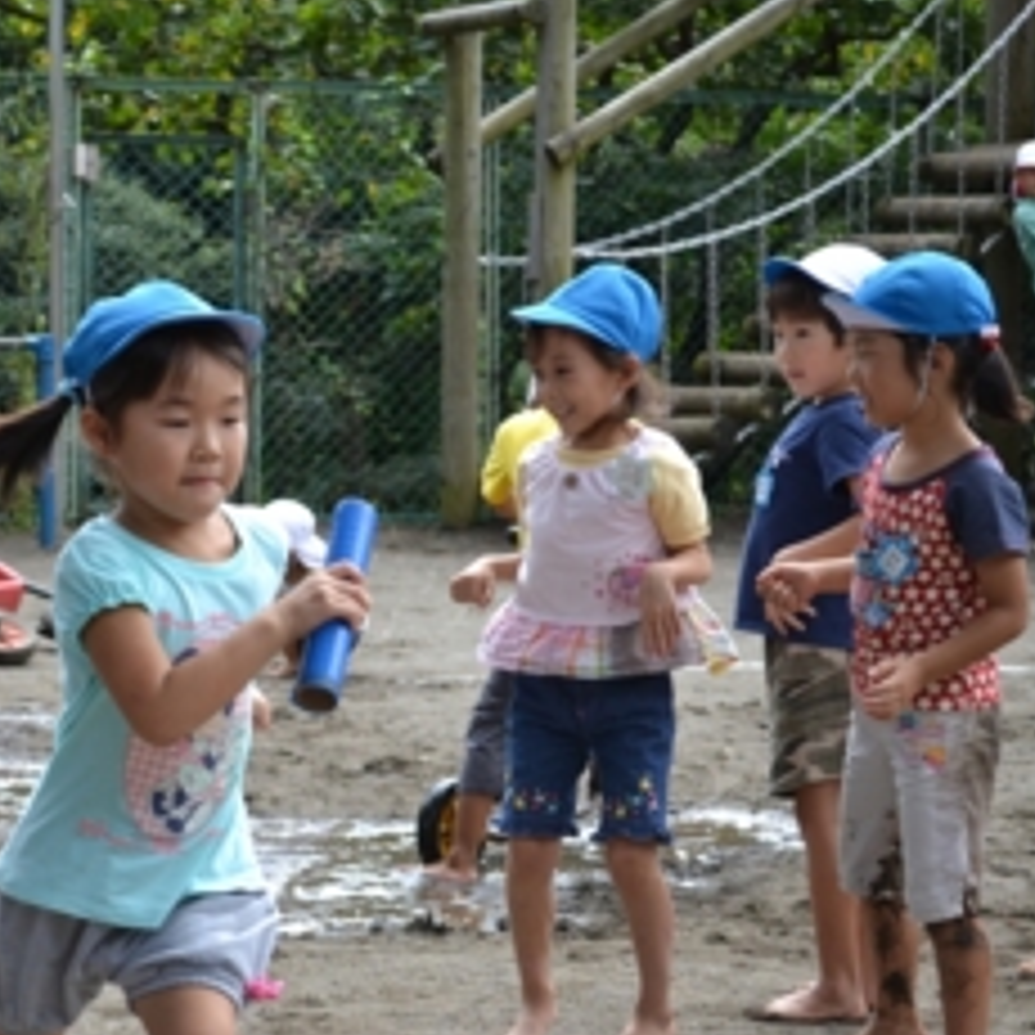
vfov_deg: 14.3
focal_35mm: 122
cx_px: 162
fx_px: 4118
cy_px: 583
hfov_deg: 14.2
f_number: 5.6
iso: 640
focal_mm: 55
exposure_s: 1/500
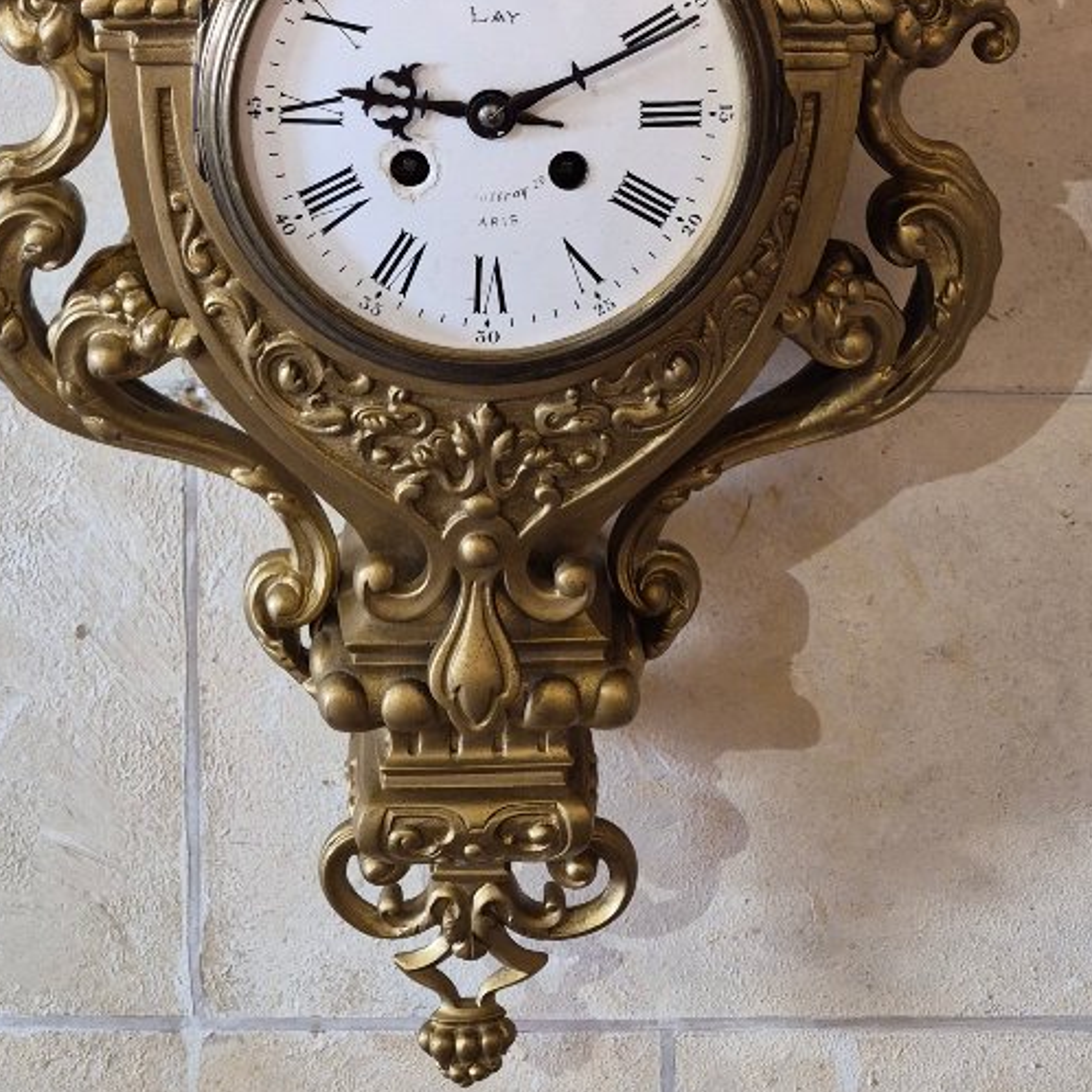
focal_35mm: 49
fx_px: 1749
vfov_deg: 31.0
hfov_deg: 34.7
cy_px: -96
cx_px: 500
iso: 400
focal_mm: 5.4
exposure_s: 1/100
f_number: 1.8
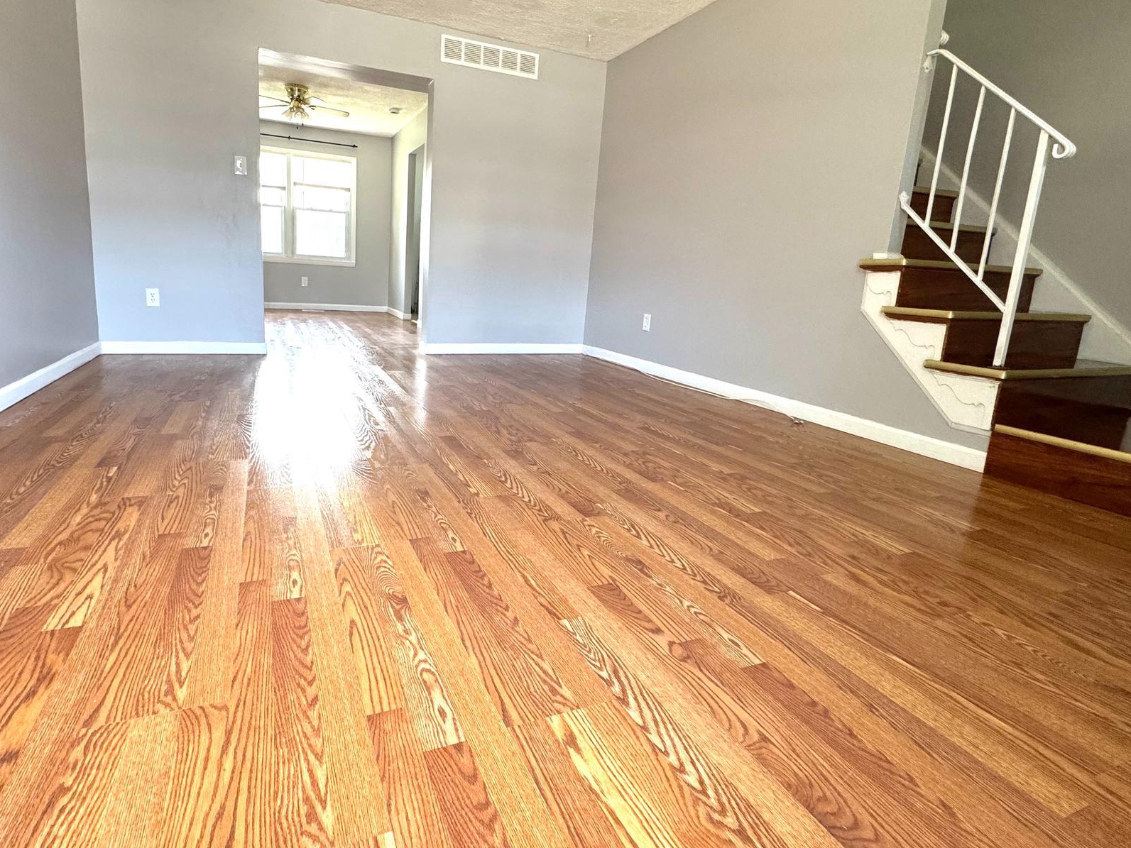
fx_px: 588
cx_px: 498
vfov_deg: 71.4
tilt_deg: -11.9
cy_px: 385
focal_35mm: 18
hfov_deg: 87.4
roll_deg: -3.6
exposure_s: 1/99
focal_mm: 2.22
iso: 250
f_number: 2.2
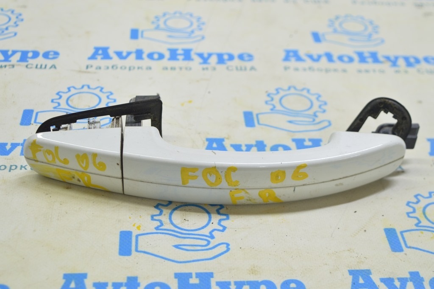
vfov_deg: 21.5
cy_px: 144
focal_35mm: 63
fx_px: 759
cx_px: 217
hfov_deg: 31.9
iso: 400
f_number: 5.6
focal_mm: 42
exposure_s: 1/20
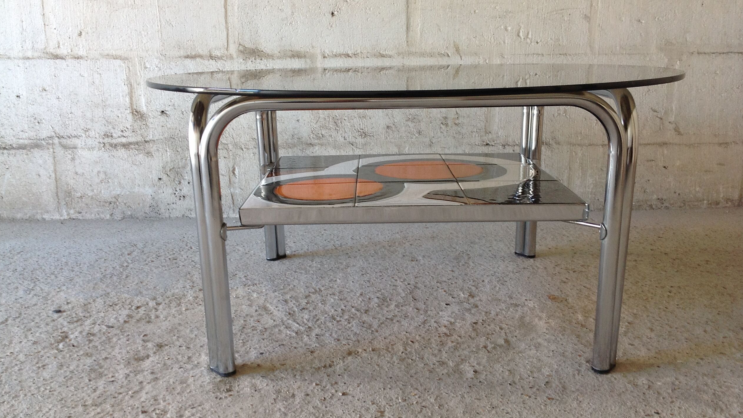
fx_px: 768
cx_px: 372
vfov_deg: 30.4
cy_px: 209
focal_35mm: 39
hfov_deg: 51.6
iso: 80
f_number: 2.4
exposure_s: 1/30
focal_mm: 4.28
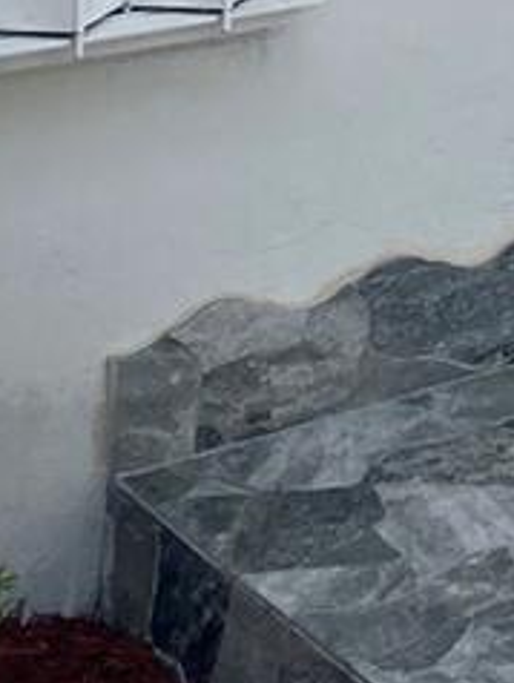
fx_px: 2787
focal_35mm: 141
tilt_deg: +3.1
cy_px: -738
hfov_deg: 10.0
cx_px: 893
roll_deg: +0.5
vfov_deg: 12.2
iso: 20
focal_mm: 3.99
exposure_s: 1/1779
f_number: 1.8
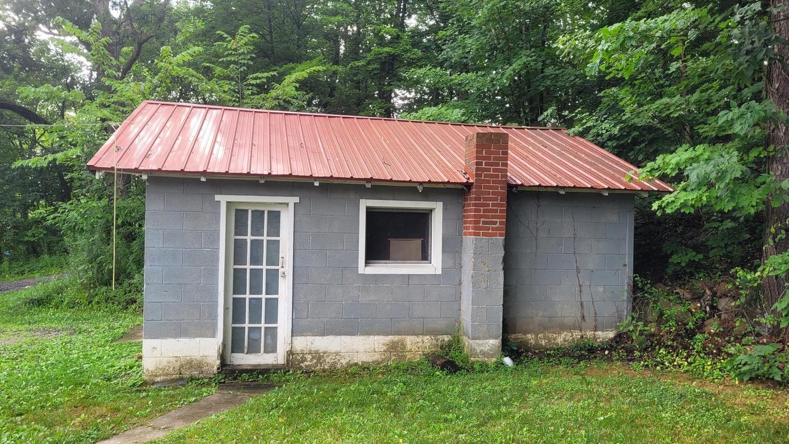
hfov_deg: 66.1
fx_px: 607
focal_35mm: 29
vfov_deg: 40.1
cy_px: 246
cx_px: 399
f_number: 1.8
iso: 40
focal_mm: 5.4
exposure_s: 1/120
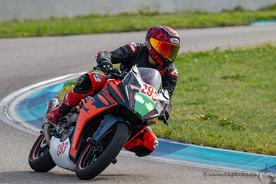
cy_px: 92
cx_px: 138
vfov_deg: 2.3
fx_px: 4601
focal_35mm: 600
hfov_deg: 3.4
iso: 640
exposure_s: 1/800
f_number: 11
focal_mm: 600
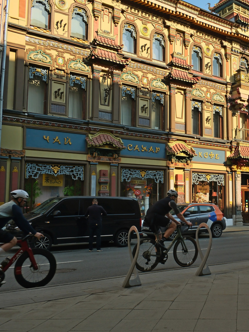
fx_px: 374
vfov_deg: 47.9
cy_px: 166
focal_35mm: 39
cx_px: 216
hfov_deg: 35.0
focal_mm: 18
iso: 640
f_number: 9
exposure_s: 1/420
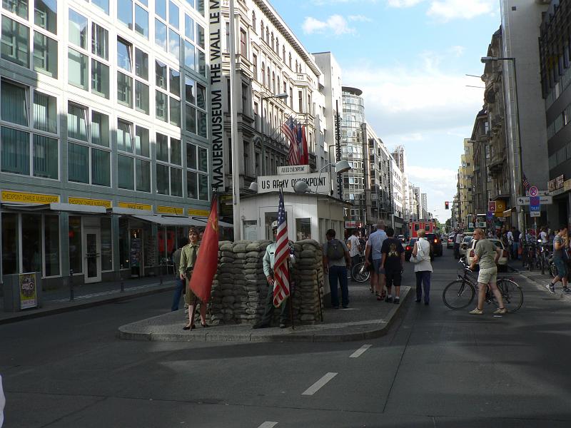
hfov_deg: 51.4
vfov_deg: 39.7
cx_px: 286
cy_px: 214
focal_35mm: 36
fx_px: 594
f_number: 4
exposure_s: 1/400
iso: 80
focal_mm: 6
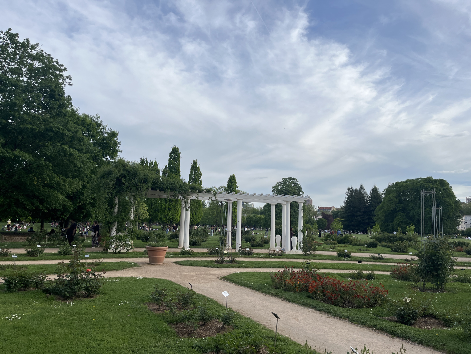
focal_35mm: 26
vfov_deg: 53.1
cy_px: 177
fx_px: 354
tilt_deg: +7.0
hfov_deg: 67.3
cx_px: 236
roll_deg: -1.6
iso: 50
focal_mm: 5.1
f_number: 1.6
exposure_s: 1/3215
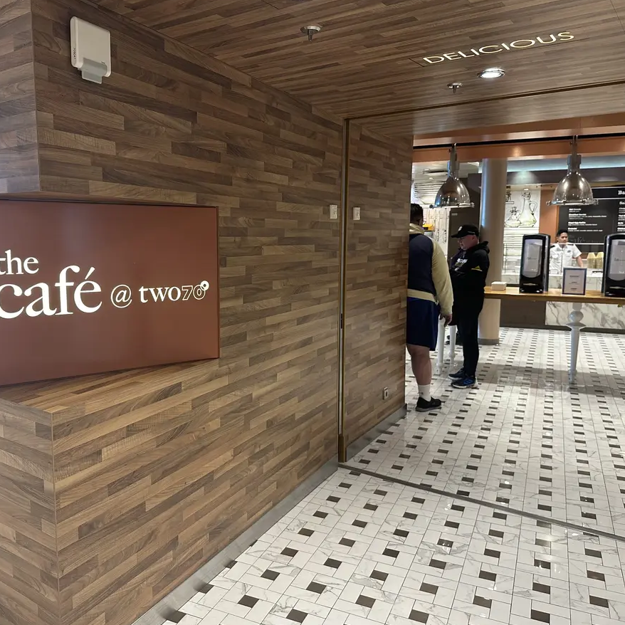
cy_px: 310
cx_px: 253
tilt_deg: -6.9
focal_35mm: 29
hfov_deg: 55.3
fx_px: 592
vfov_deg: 55.6
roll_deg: +1.0
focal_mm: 6.86
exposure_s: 1/61
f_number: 1.78
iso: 200
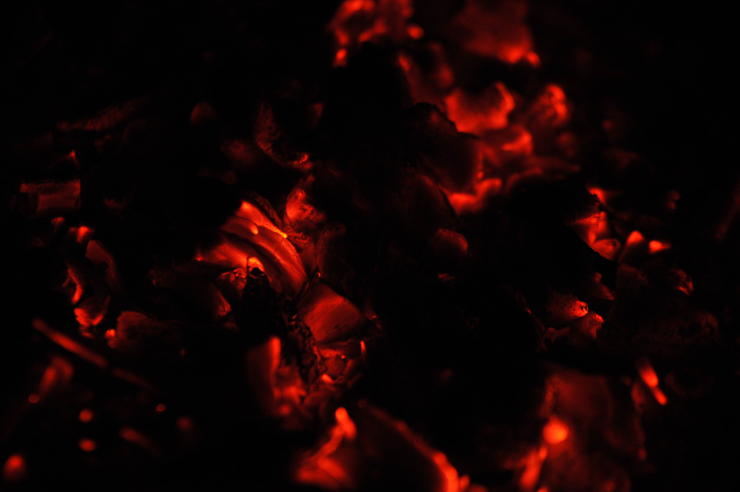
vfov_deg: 6.1
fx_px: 4619
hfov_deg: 9.2
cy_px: 246
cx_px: 370
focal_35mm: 225
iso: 640
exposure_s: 1/160
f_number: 2.8
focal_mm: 150
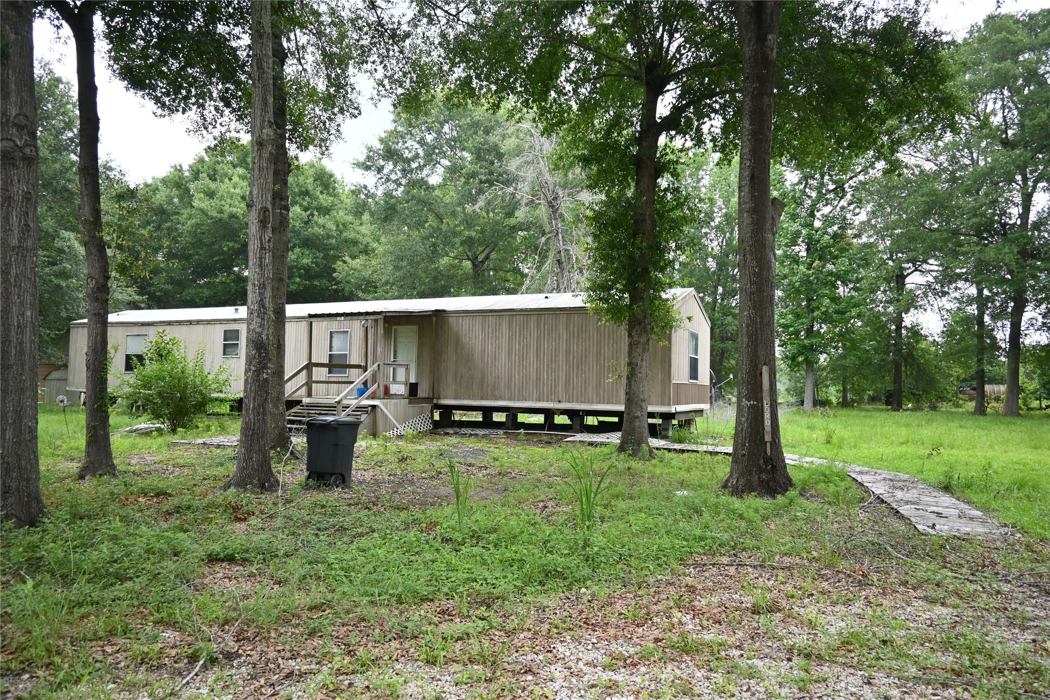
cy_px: 350
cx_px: 525
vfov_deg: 53.1
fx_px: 700
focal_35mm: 24
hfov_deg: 73.7
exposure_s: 1/1600
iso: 800
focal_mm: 16
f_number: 3.5
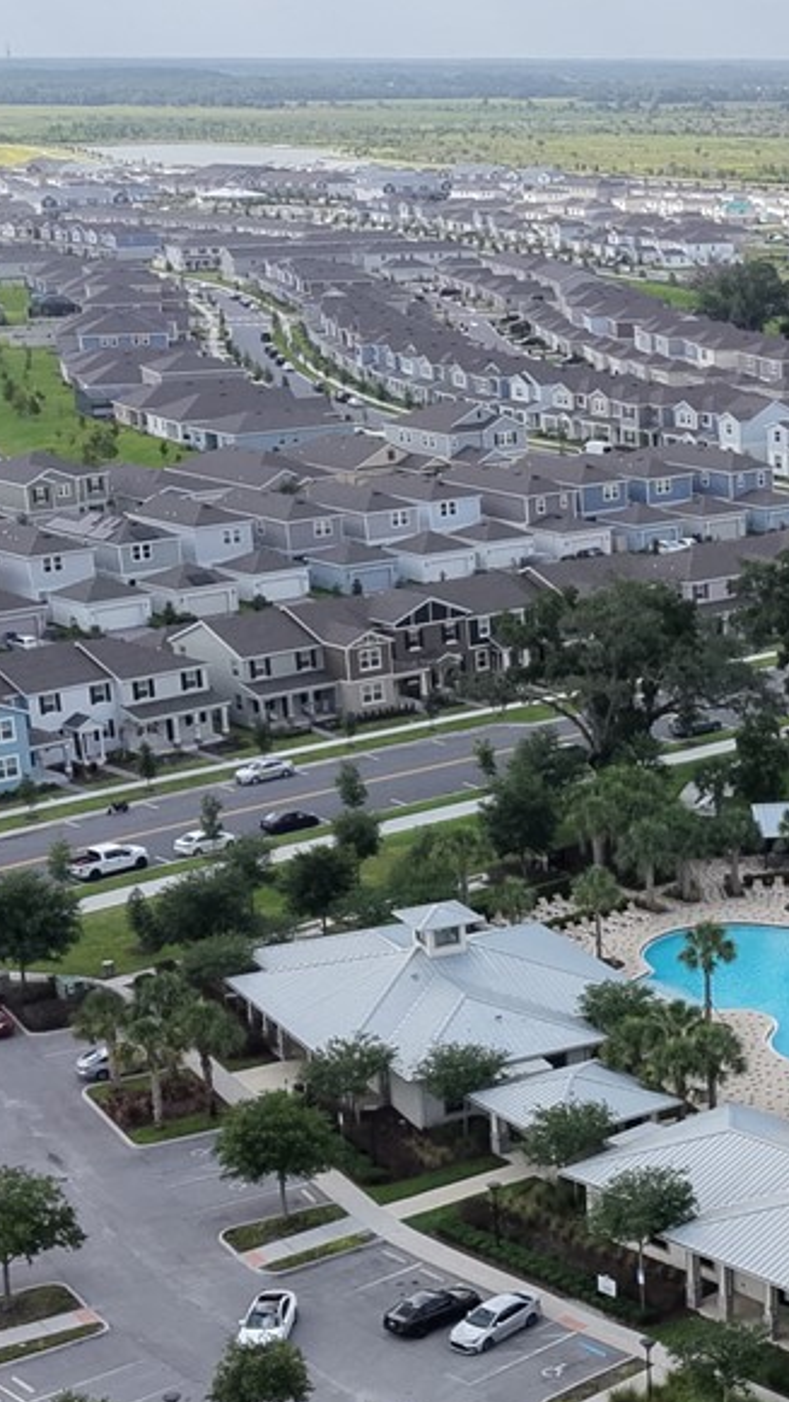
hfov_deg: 16.1
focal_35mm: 72
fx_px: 2677
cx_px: 934
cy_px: 1033
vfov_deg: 28.9
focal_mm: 8.67
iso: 400
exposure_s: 1/5000
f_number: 1.8
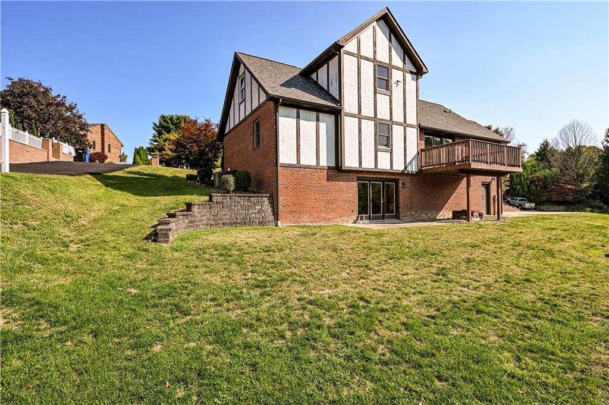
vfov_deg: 70.3
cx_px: 304
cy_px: 202
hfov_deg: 93.3
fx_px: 287
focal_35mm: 17
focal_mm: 17
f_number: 9
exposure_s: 1/200
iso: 125
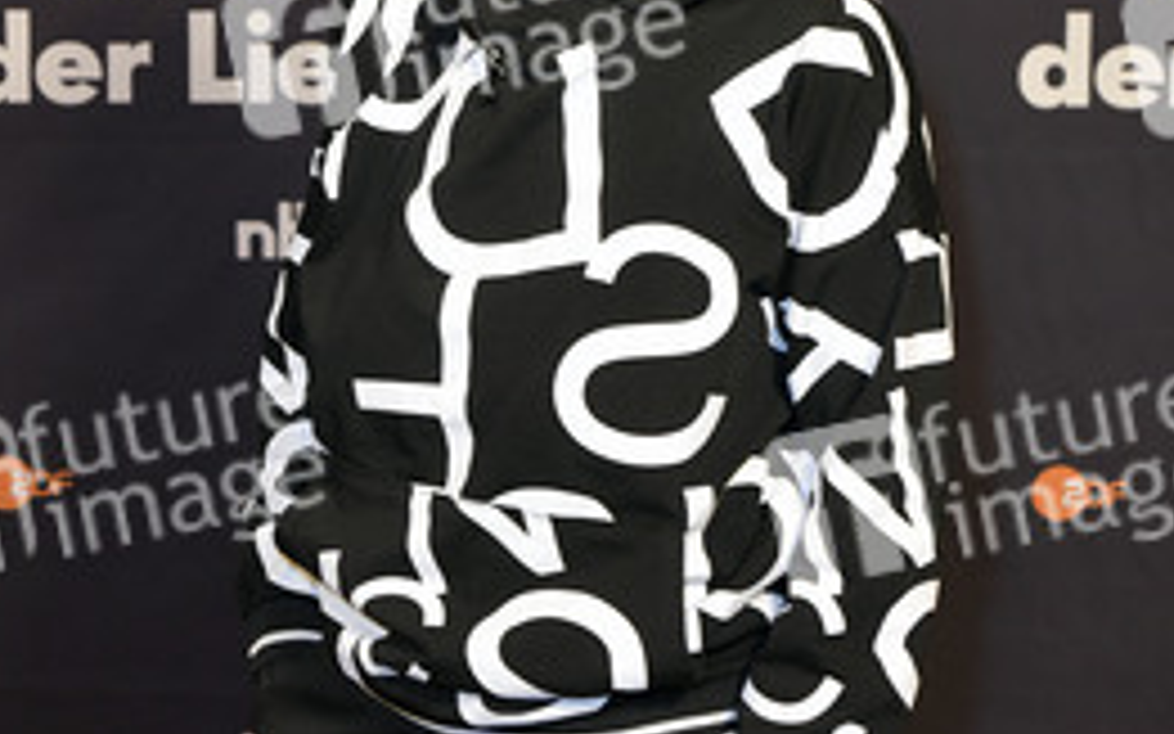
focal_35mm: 75
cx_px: 585
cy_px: 257
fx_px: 2399
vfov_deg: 17.3
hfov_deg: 27.5
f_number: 6.3
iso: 2000
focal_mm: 48
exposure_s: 1/250
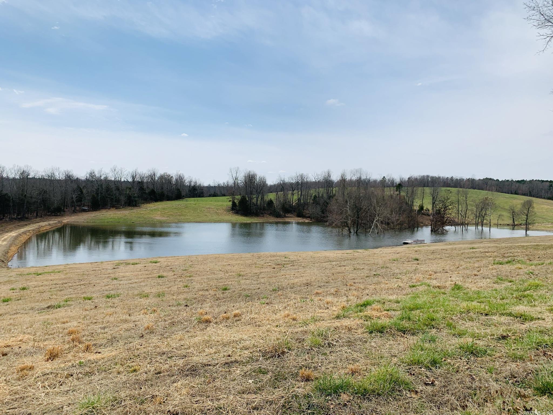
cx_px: 276
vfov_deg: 53.1
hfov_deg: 67.3
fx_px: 415
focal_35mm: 26
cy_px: 208
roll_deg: -1.7
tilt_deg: -1.7
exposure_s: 1/4098
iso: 25
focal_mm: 4.25
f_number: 1.8
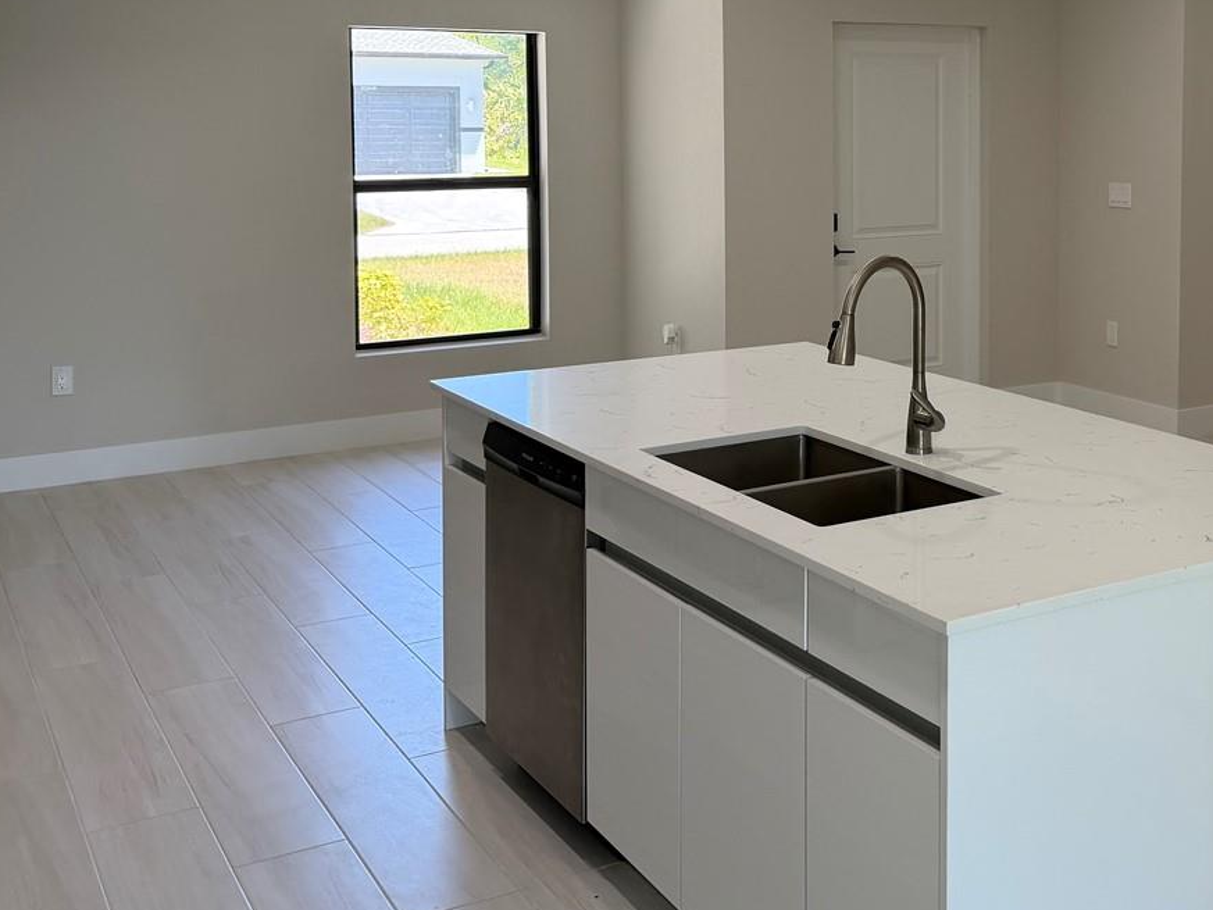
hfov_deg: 41.2
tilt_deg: -2.9
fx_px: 1542
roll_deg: +0.1
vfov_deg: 32.0
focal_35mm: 44
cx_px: 964
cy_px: 175
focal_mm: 6.76
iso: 100
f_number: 1.78
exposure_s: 1/181
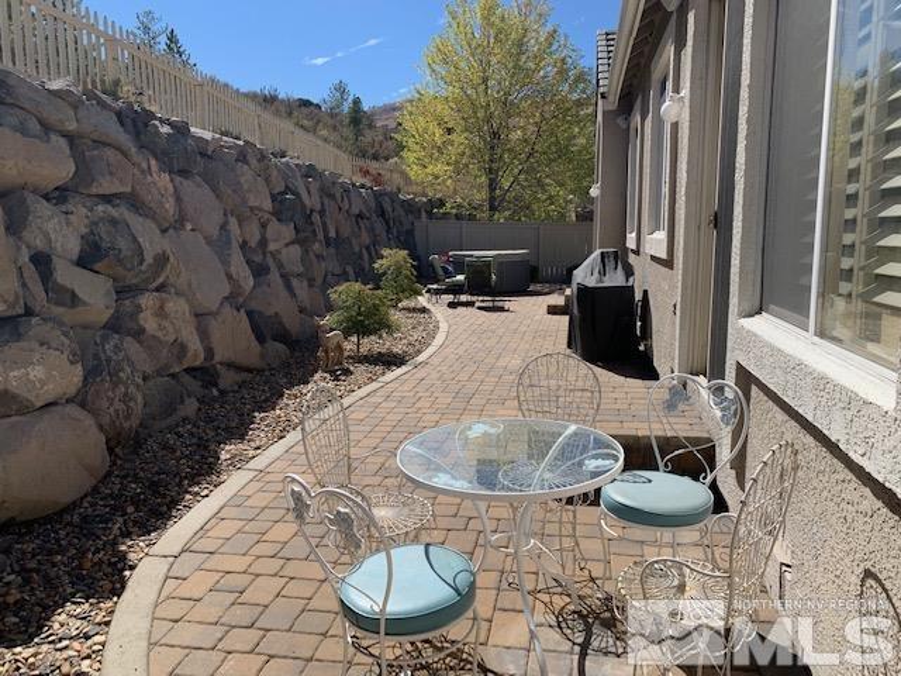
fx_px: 677
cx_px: 450
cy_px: 338
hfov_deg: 67.3
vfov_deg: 53.1
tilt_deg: -7.9
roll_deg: +1.0
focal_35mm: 26
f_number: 1.8
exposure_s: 1/2421
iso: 25
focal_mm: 4.25
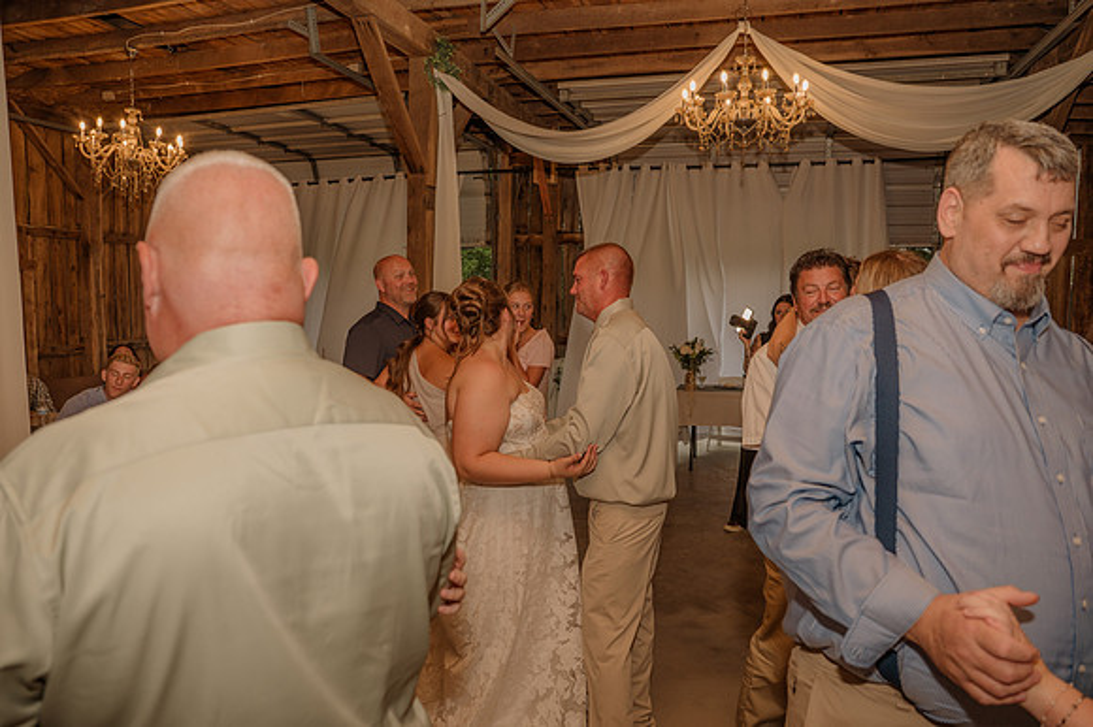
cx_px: 546
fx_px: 783
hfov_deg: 69.9
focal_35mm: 26
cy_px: 364
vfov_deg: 49.9
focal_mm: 25
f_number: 4
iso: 320
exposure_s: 1/200
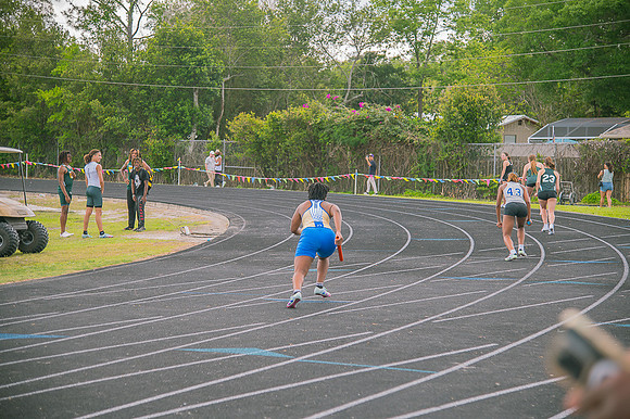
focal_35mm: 75
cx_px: 315
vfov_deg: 18.2
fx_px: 1312
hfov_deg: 27.0
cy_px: 210
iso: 200
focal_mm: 75
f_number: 4
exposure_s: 1/200
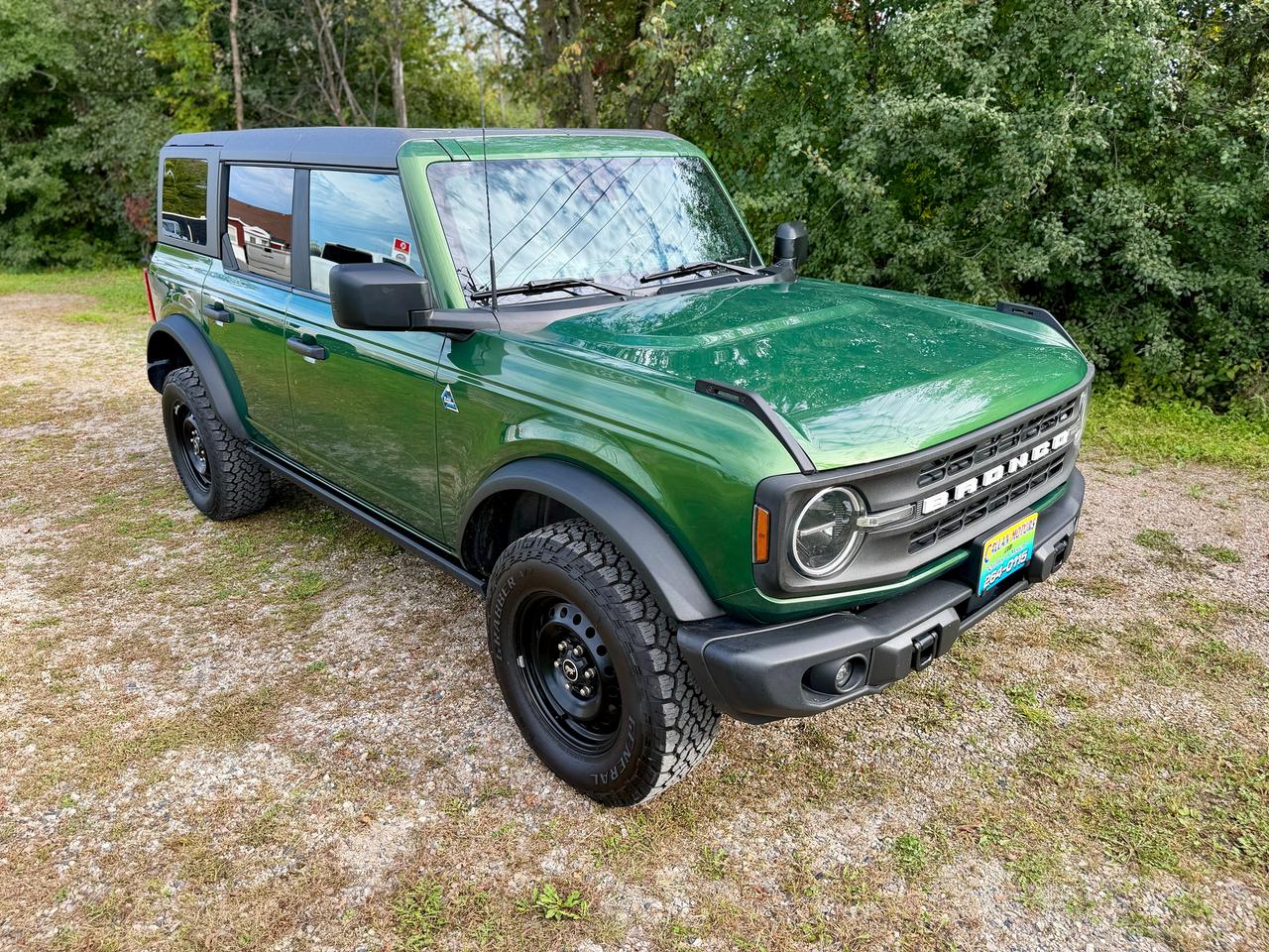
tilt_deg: -19.7
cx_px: 634
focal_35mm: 24
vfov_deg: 56.8
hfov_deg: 71.6
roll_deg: -0.6
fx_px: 880
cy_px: 476
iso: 80
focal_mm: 6.76
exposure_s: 1/788
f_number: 1.78
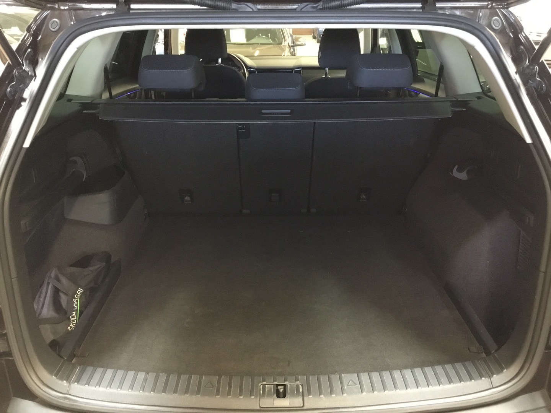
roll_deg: +1.0
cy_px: 206
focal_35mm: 31
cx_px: 276
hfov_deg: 58.4
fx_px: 493
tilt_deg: -22.0
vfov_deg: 45.4
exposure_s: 1/17
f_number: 2.4
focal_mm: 3.3
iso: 500
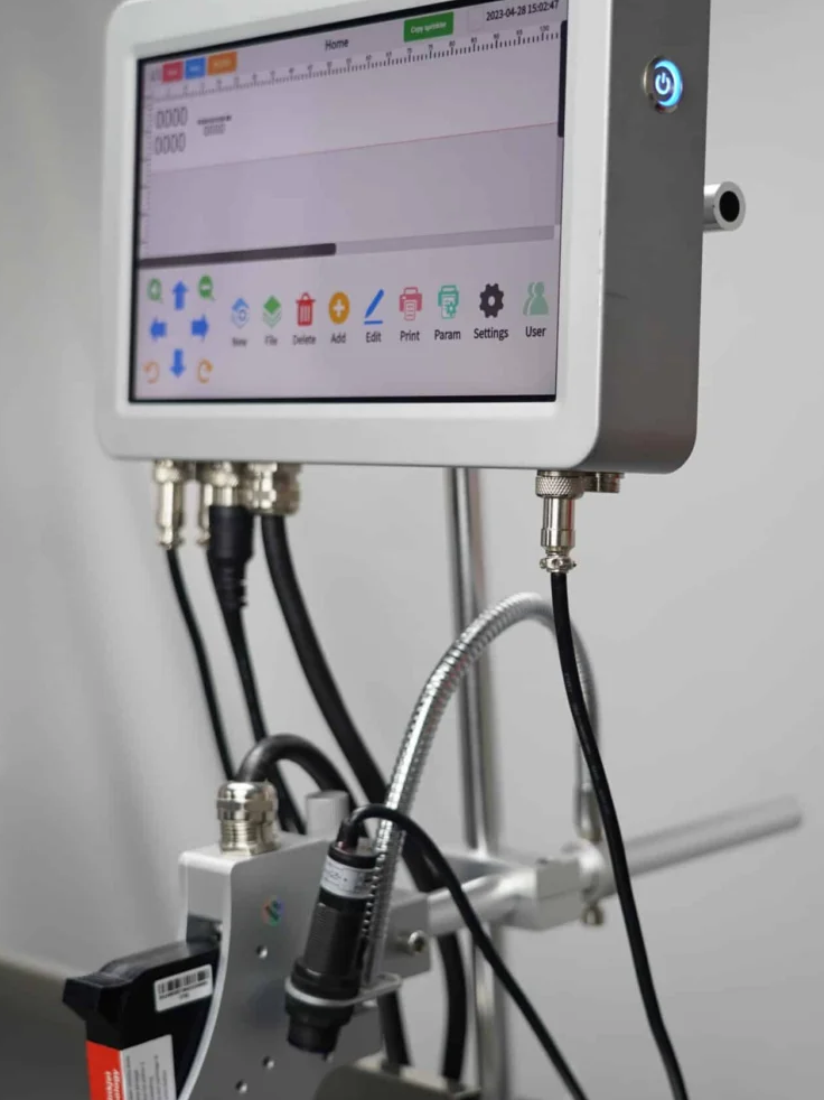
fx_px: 2286
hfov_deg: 20.4
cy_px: 534
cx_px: 438
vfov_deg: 27.0
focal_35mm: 72
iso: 400
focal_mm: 49
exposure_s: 1/50
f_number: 4
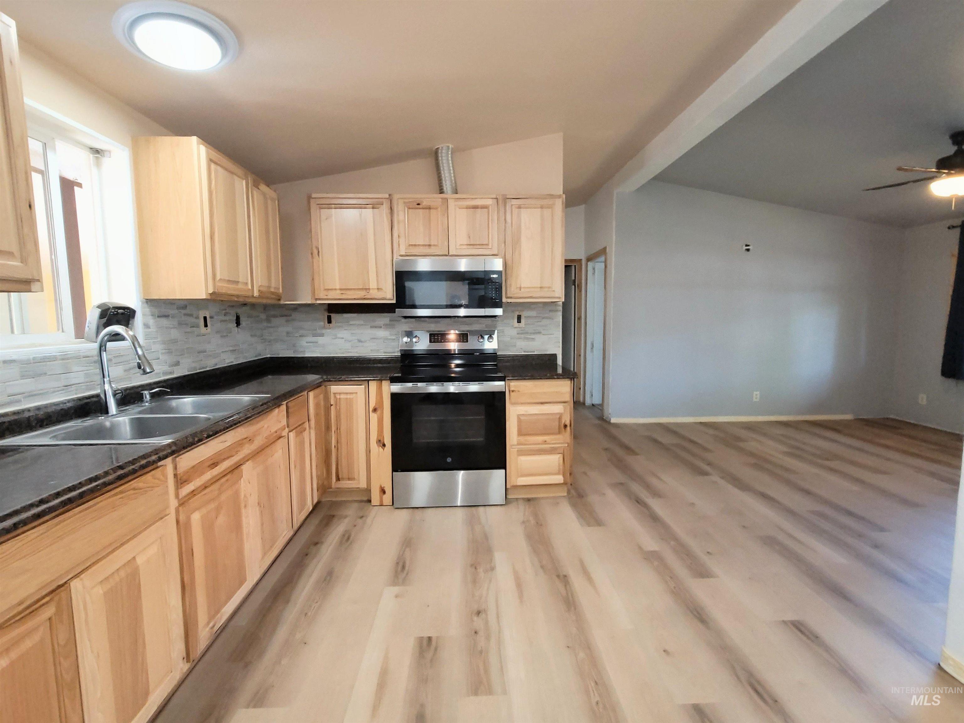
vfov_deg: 89.9
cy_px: 362
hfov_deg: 106.2
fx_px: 362
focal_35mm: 13
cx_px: 482
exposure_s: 1/40
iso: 320
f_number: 2.2
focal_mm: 2.2
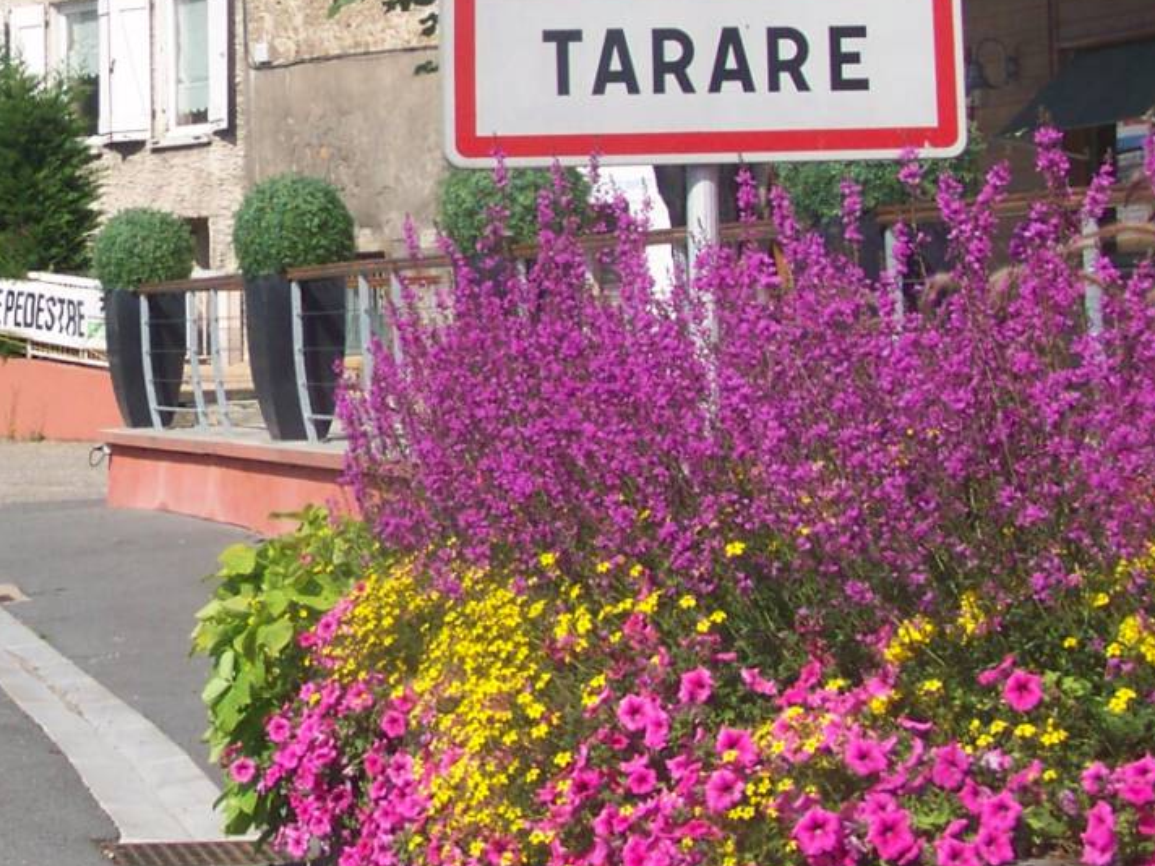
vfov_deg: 11.9
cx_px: 114
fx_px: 4137
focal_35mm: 124
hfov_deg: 15.7
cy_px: 185
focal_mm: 7.6
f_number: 4
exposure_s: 1/500
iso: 64
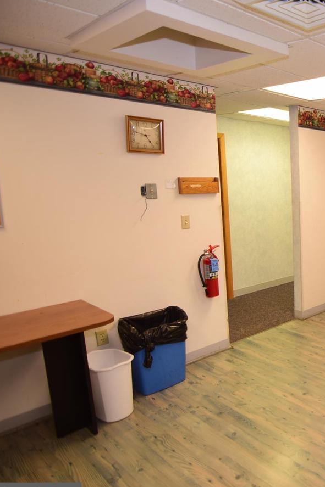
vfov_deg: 67.8
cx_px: 392
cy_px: 247
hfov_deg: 36.8
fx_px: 363
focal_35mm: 27
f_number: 5
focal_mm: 11
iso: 250
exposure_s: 1/80
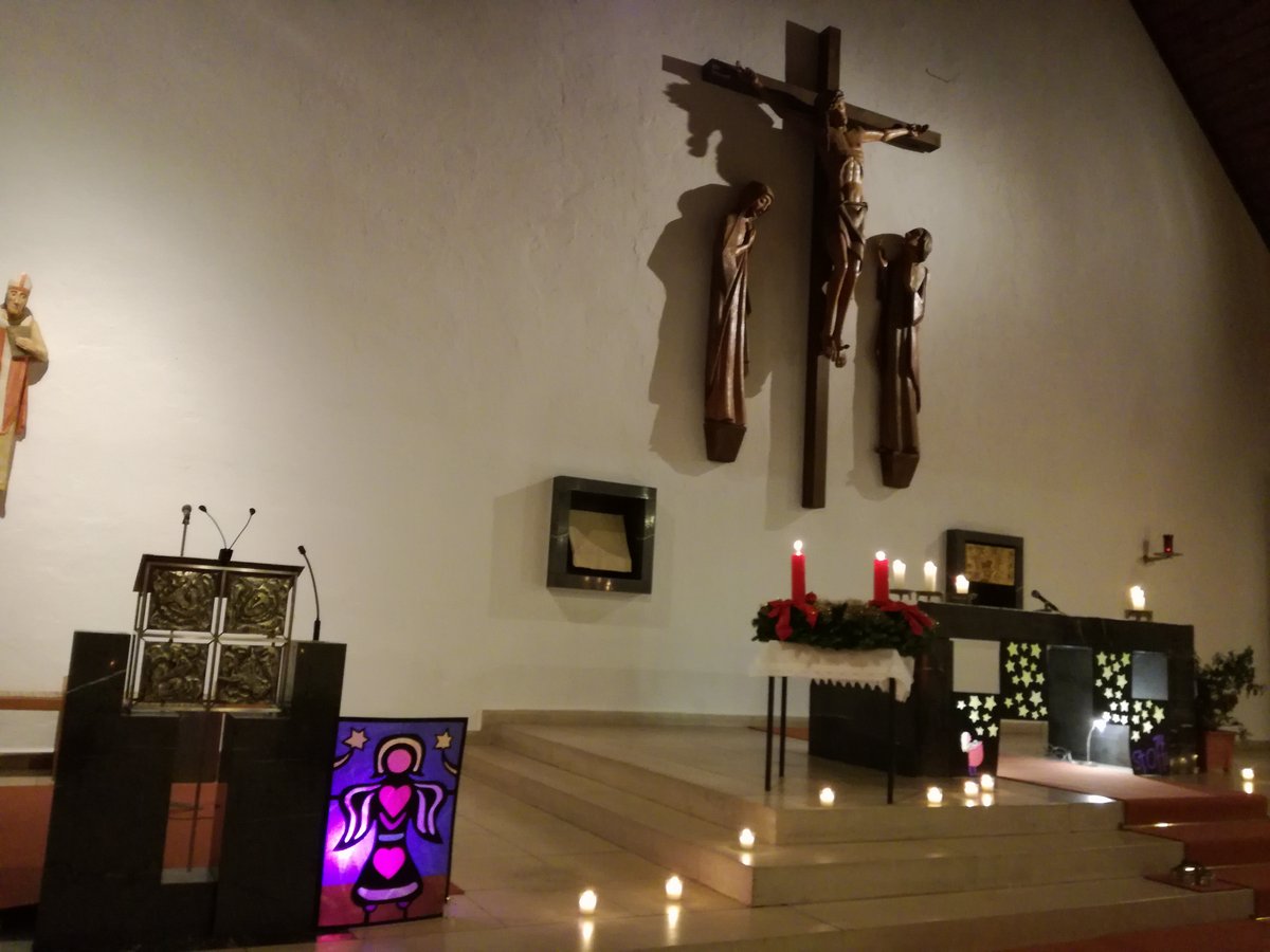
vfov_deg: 51.4
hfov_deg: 65.3
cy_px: 476
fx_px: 991
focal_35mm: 27
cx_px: 635
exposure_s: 1/20
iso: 640
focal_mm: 3.79
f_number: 2
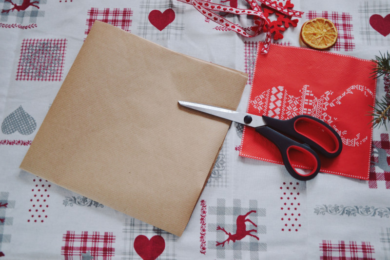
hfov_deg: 53.1
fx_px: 390
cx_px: 195
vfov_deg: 36.9
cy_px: 130
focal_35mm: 36
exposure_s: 1/15
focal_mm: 24
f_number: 3.8
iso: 640
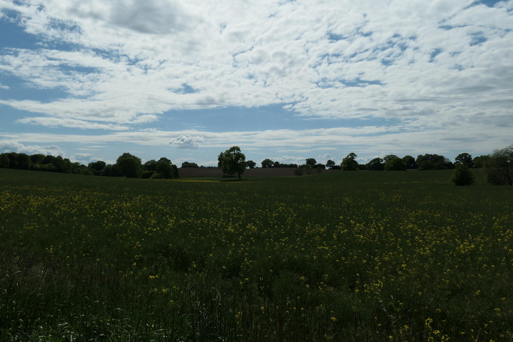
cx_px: 256
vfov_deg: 45.0
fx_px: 413
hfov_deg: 63.7
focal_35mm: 29
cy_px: 171
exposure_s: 1/2000
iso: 200
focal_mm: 10.8
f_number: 8
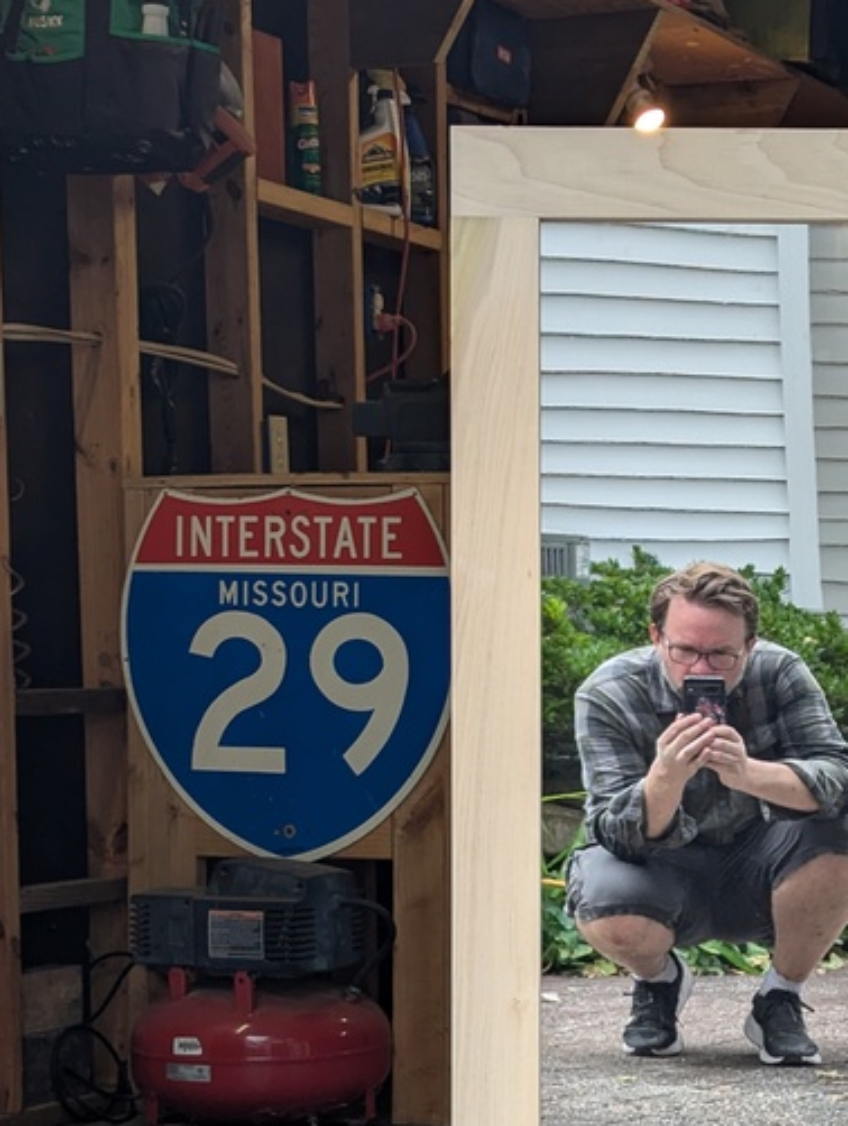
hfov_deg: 15.0
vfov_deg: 19.9
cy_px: 843
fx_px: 3193
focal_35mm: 98
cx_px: 723
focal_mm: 6.81
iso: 49
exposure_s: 1/120
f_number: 1.85
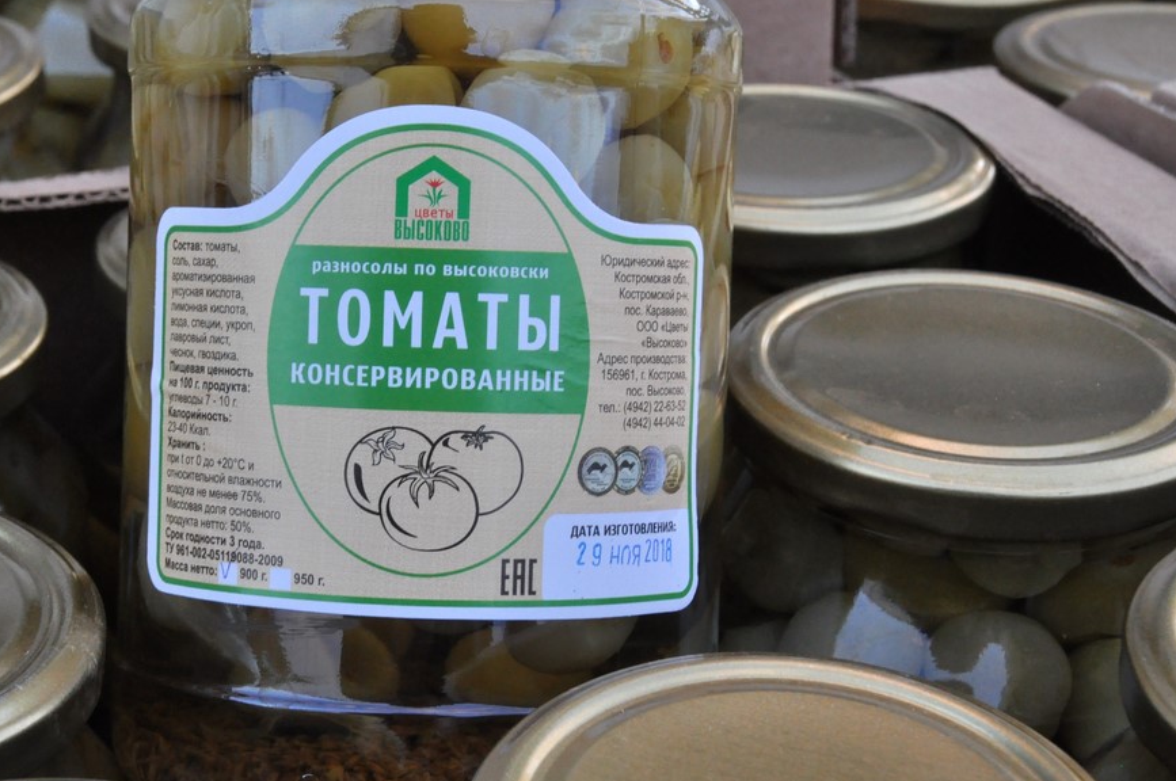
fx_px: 2480
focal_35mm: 76
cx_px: 411
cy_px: 313
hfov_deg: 26.6
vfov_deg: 17.9
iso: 1000
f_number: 13
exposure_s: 1/50
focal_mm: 38
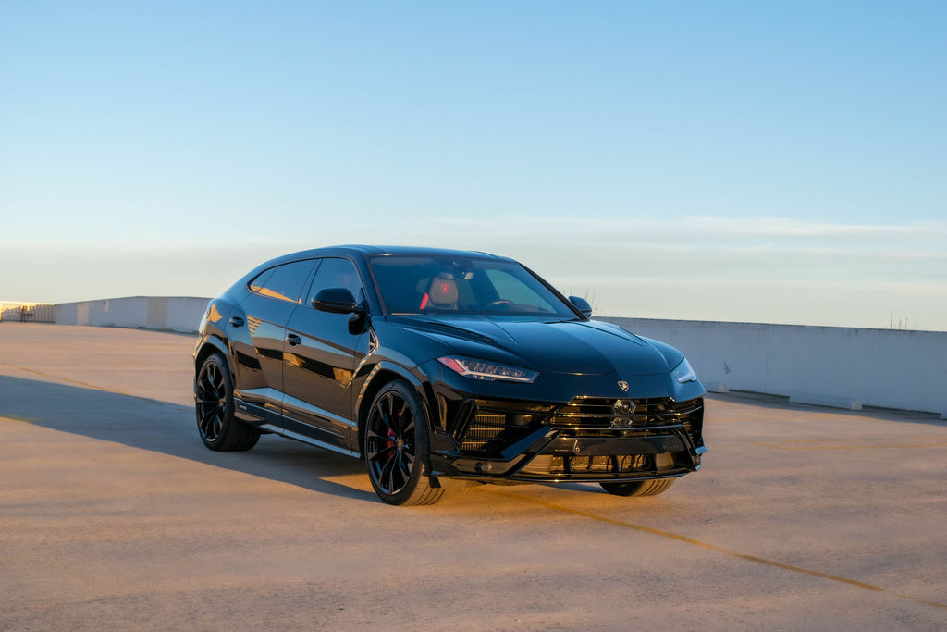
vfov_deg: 23.8
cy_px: 316
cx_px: 474
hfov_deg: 35.0
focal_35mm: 57
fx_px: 1500
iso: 400
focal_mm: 38
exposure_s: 1/250
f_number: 8
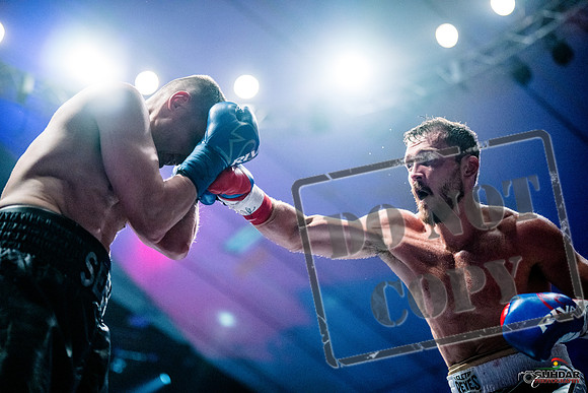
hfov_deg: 39.6
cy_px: 196
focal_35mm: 50
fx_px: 817
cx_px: 294
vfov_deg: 27.0
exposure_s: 1/1600
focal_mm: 50
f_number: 1.4
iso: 6400
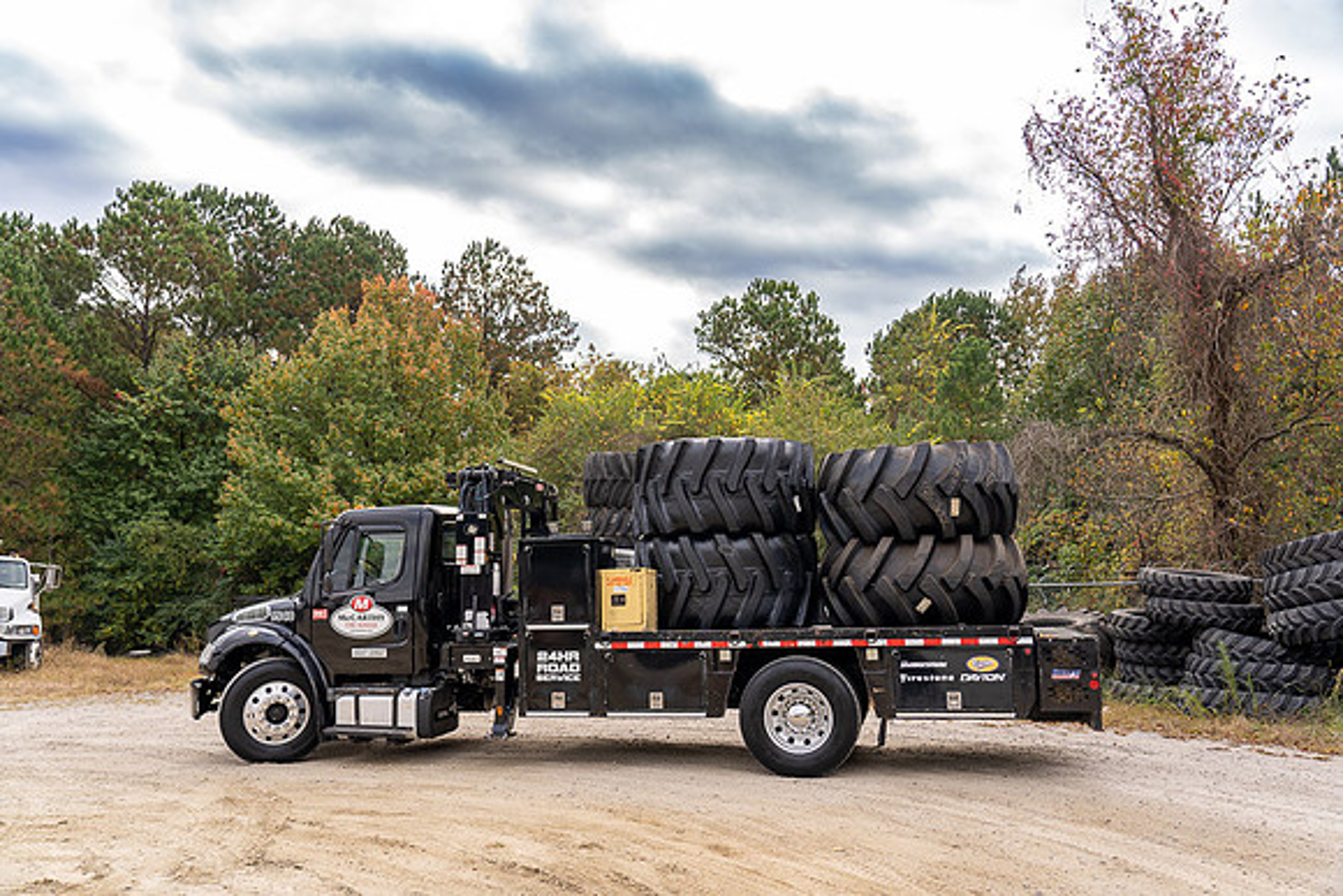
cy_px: 448
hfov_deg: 61.9
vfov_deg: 43.6
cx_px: 672
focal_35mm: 30
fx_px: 1119
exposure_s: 1/160
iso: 100
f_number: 4
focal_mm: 30
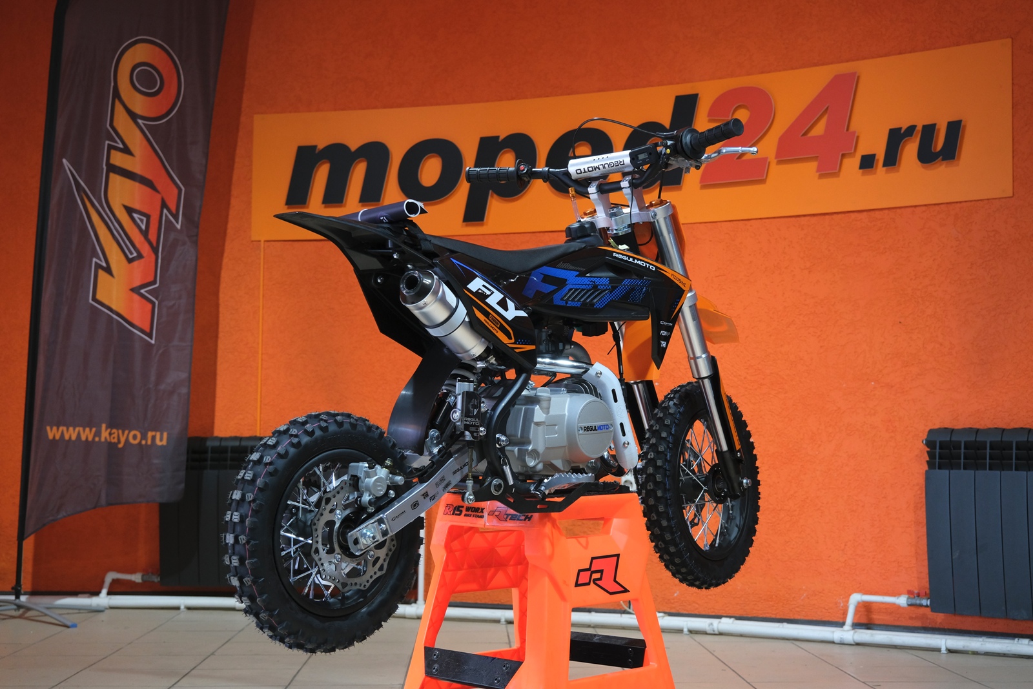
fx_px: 1406
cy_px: 344
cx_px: 516
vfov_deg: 27.5
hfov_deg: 40.3
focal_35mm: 49
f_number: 4
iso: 1250
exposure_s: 1/100
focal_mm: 32.5
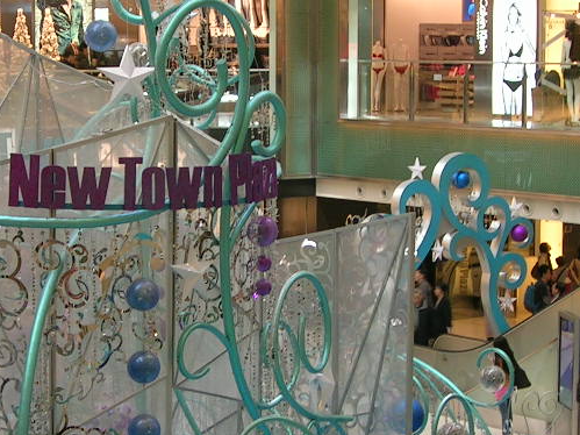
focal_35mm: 117
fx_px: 1960
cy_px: 261
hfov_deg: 16.8
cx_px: 216
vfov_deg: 12.7
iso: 50
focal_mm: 8.6
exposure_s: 1/21.4
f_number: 3.4
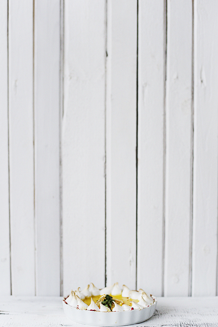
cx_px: 105
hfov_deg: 25.0
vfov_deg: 36.9
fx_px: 491
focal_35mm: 54
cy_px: 176
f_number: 2.8
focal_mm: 50
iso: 1100
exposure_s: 1/180
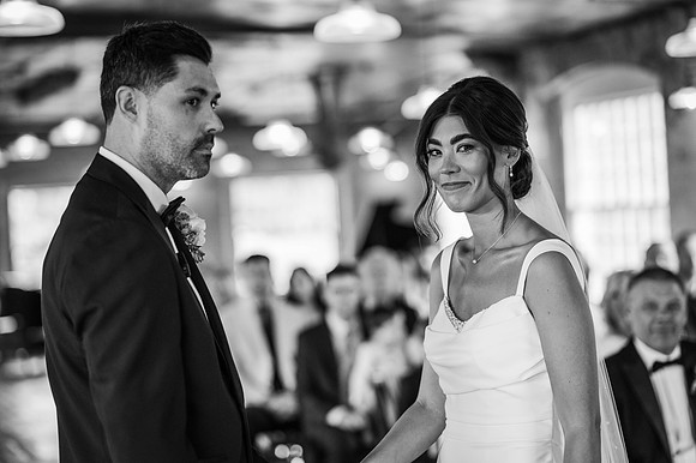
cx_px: 348
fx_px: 1642
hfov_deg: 23.9
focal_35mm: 85
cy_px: 232
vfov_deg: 16.1
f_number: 2.2
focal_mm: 85
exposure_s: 1/200
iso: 800
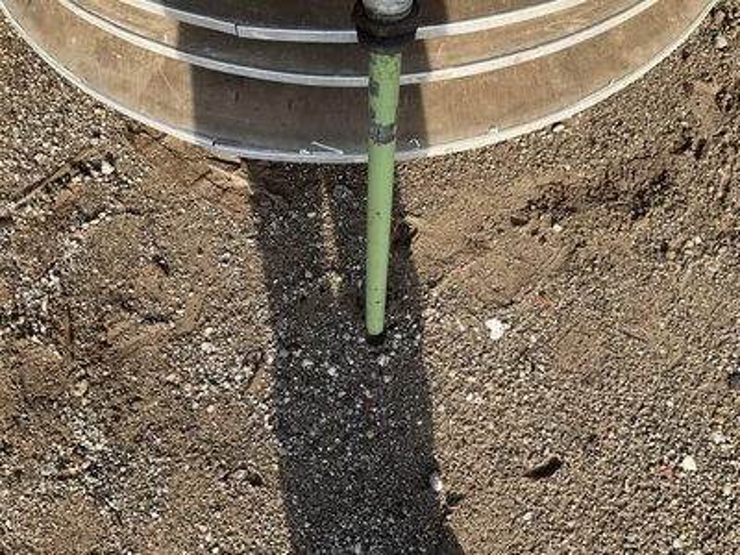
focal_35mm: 29
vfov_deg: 48.2
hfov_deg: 61.7
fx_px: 620
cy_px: 278
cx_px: 370
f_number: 1.8
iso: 25
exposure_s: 1/551
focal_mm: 3
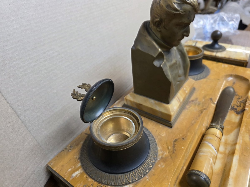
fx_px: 166
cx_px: 125
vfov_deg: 58.9
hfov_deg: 73.9
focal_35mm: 23
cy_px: 94
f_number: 1.7
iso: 320
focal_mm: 6.3
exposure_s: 1/100
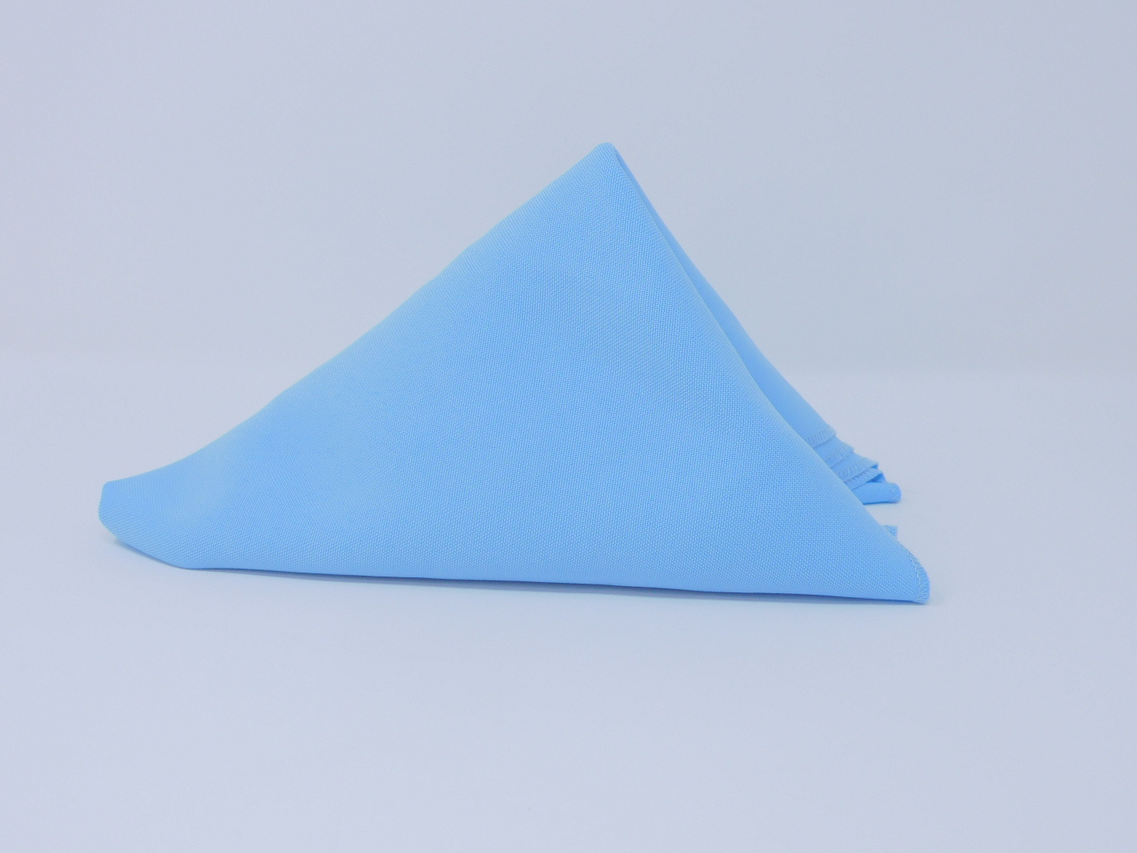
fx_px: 1807
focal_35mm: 55
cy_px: 426
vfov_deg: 26.6
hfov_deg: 34.9
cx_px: 568
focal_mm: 9.9
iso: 125
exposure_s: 1/80
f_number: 4
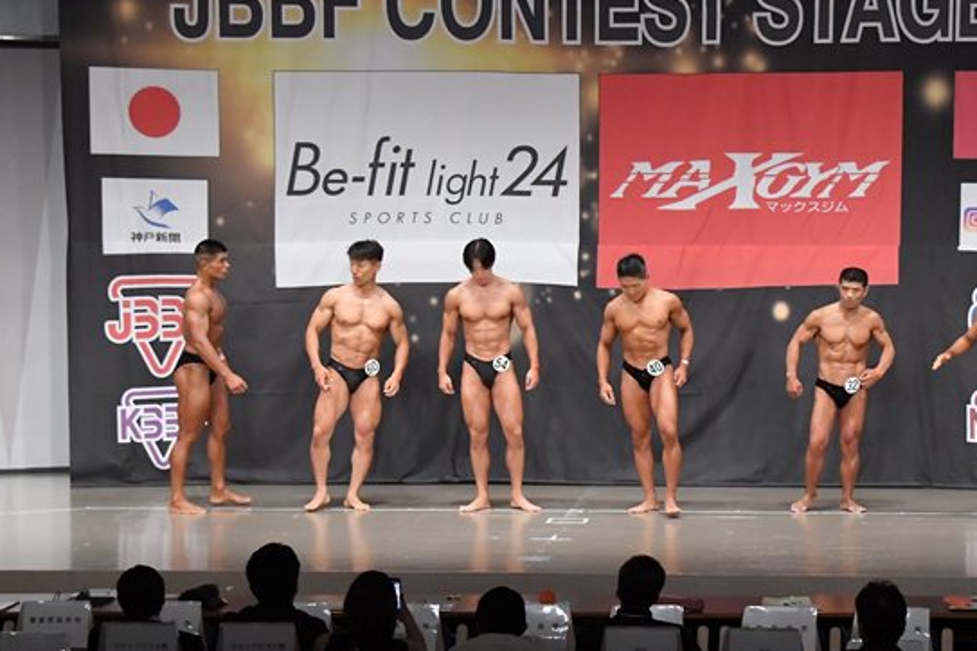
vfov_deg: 12.8
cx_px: 645
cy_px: 360
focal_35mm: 107
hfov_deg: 19.0
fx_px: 2904
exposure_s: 1/400
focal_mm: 50
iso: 6400
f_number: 5.6
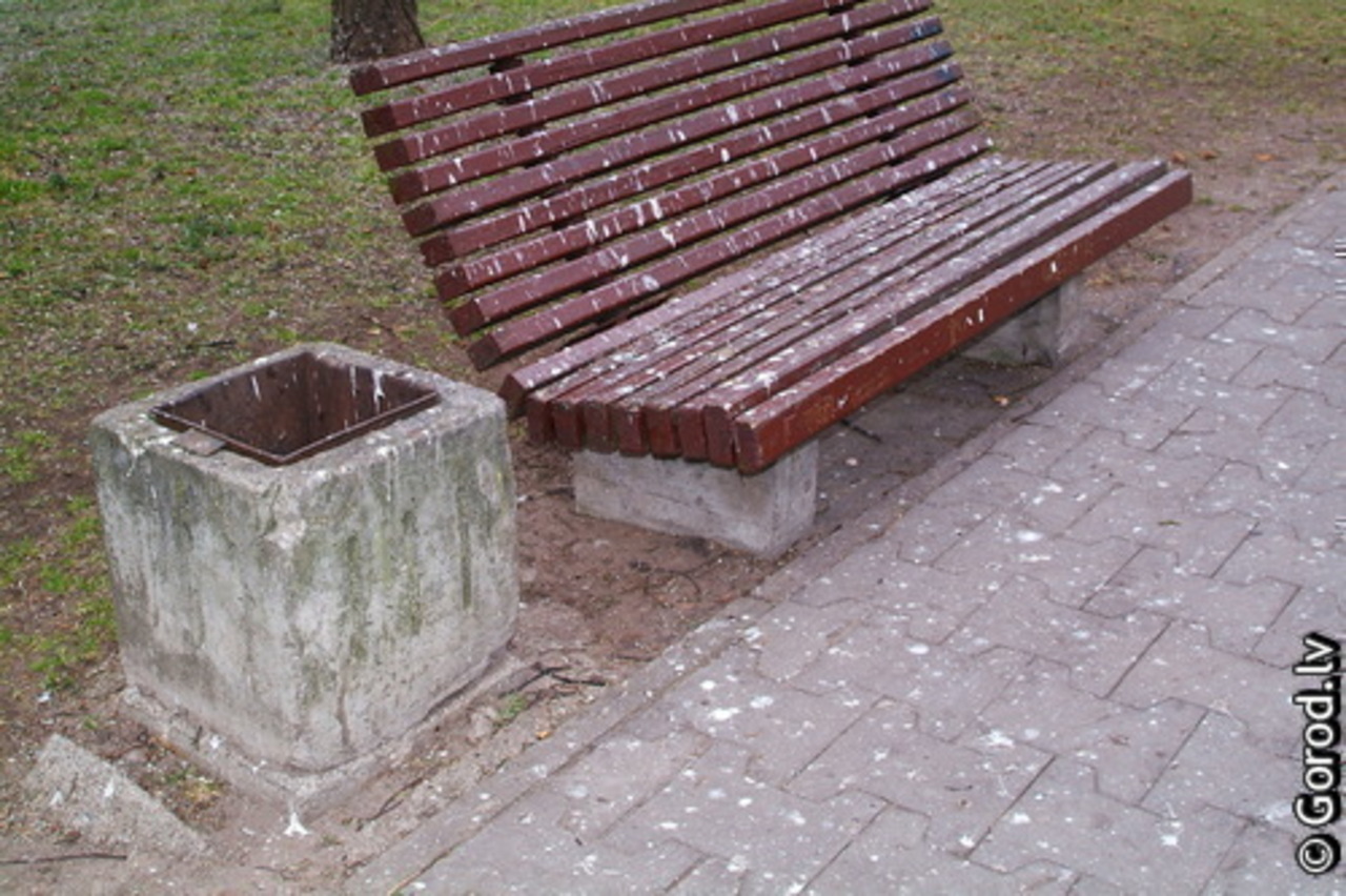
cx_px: 673
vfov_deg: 31.9
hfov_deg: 46.4
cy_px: 448
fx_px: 1569
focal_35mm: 42
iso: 400
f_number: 5.6
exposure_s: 1/125
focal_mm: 28
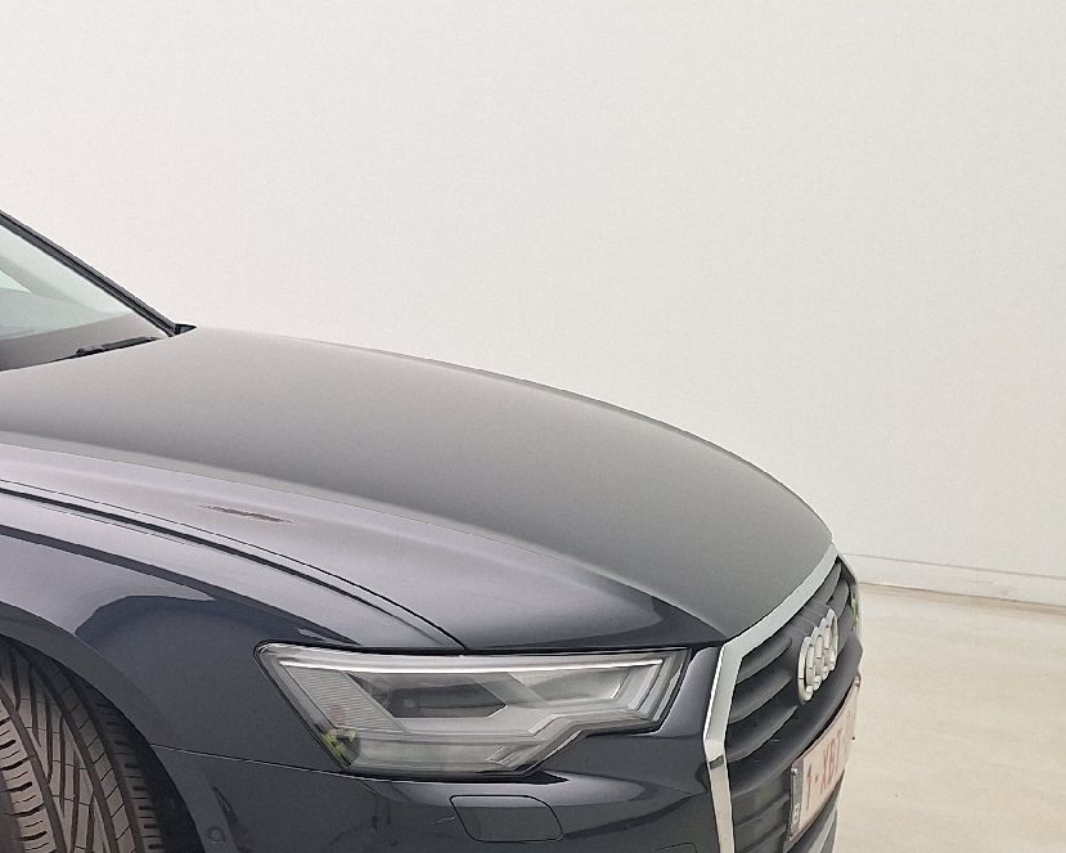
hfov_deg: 31.2
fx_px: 1640
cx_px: -163
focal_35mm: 52
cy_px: 627
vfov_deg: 28.7
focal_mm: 5.54
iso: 50
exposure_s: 1/100
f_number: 1.8
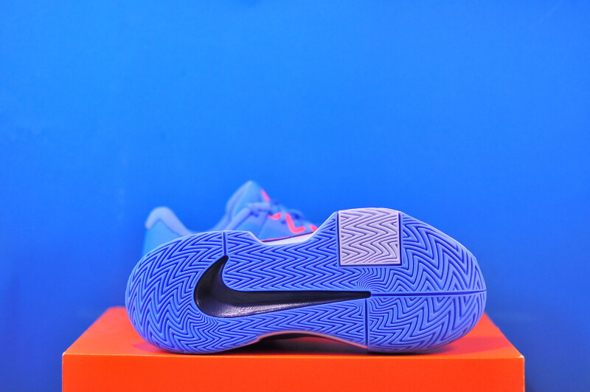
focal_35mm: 75
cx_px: 295
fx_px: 1227
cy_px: 196
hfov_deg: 27.0
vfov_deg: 18.1
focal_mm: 50
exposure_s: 1/320
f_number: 2
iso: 250
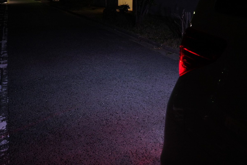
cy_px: 82
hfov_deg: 58.7
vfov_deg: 41.2
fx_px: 220
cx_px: 124
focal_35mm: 32
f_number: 5.6
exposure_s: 1/25
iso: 2500
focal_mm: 32
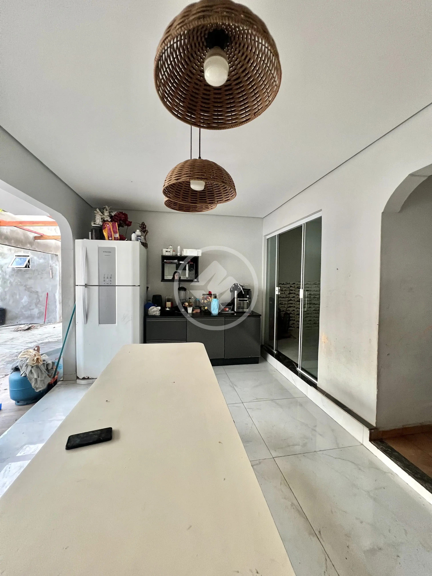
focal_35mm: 13
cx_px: 216
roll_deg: -0.8
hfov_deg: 89.9
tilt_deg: -1.5
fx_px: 216
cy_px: 288
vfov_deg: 106.2
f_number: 1.8
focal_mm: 1.57
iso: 250
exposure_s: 1/64
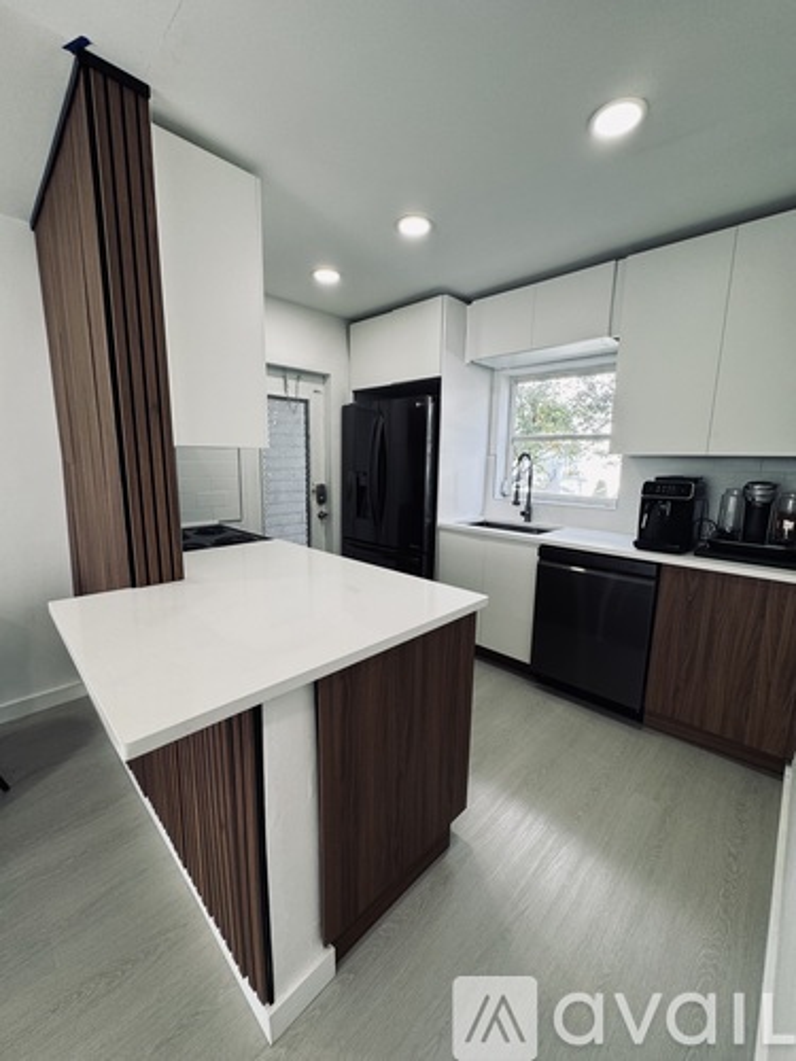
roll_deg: -1.0
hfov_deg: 85.7
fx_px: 429
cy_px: 530
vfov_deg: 102.1
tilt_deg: -8.2
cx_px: 398
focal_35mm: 14
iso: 80
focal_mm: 2.22
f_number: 2.2
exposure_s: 1/120
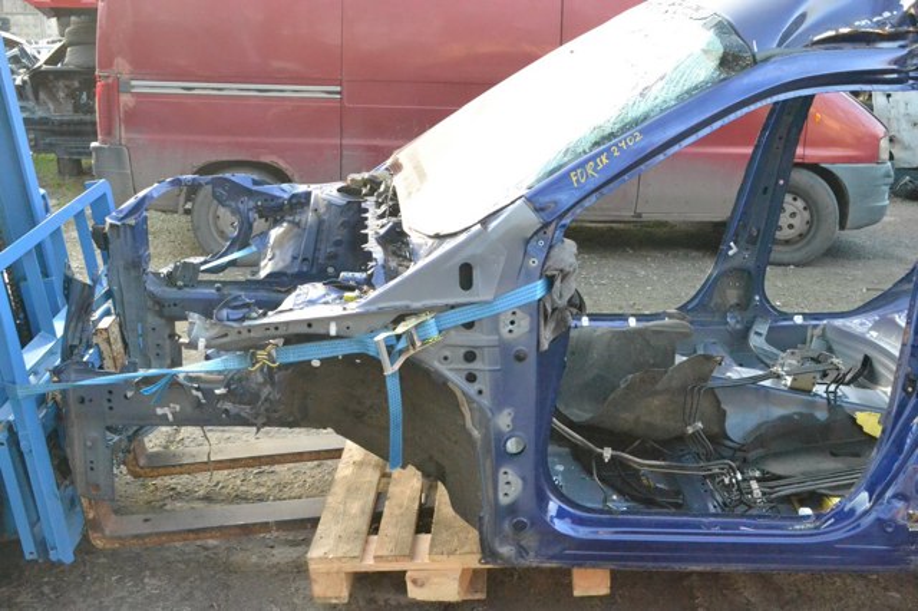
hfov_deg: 49.6
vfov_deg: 34.2
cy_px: 306
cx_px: 459
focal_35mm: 39
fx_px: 994
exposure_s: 1/160
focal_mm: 26
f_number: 9
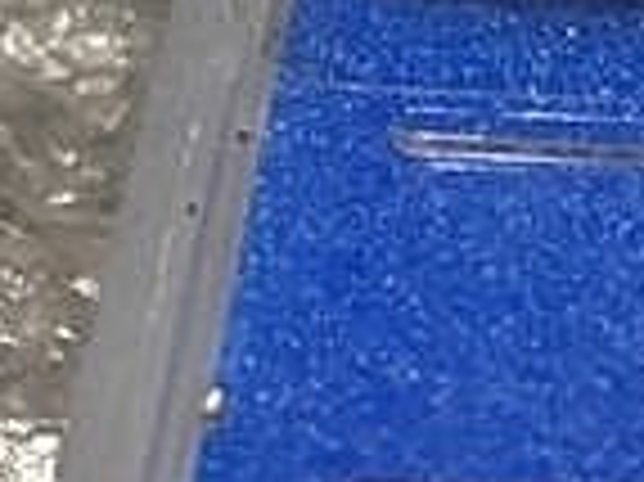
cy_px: 707
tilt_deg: -48.0
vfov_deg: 11.0
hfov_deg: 14.7
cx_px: 748
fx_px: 2417
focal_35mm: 130
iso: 80
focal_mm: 4.15
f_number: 2.2
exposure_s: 1/30
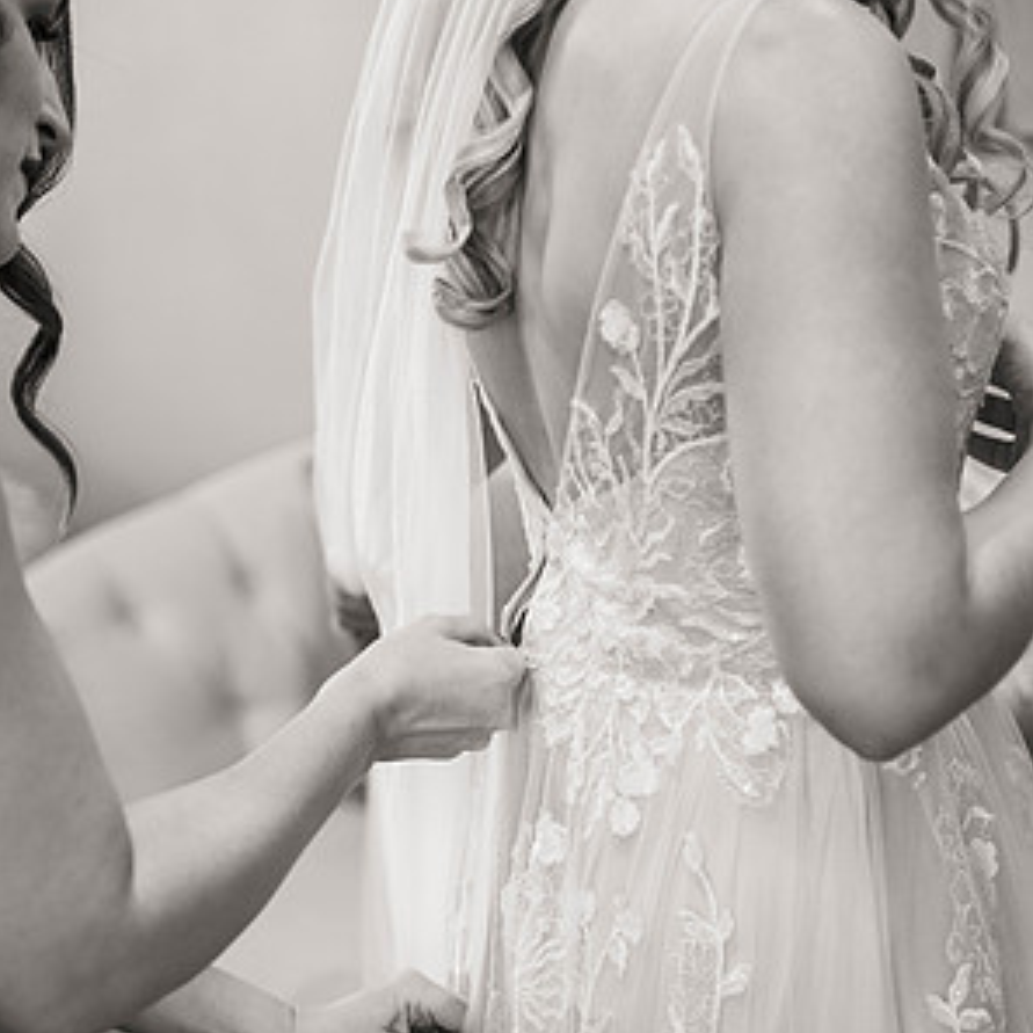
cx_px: 515
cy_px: 657
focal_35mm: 90
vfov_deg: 19.3
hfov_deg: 19.3
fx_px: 3039
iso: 1000
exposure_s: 1/250
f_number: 3.2
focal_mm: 70
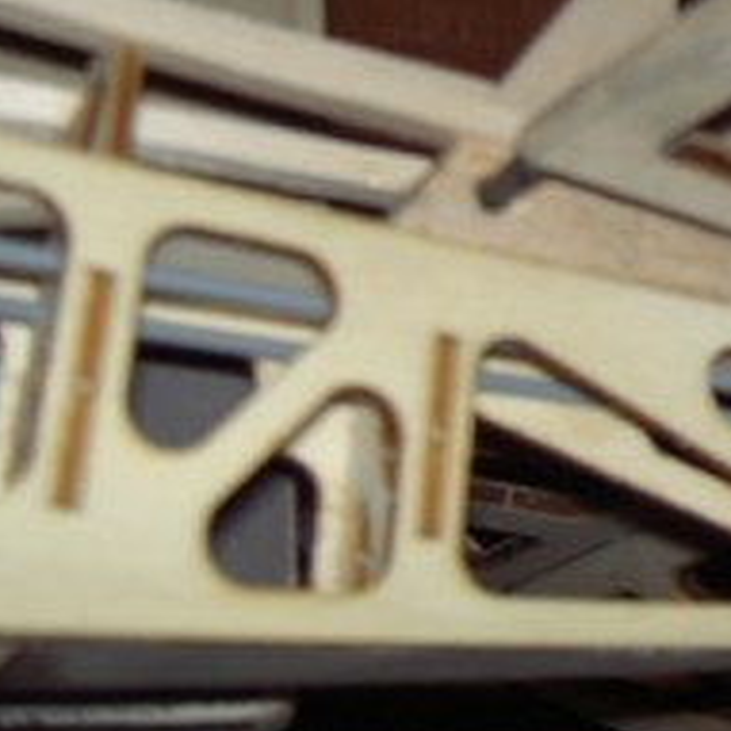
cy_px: 233
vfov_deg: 21.3
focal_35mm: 81
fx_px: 1935
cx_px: 823
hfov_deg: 20.3
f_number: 2.8
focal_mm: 8
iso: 100
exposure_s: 1/60
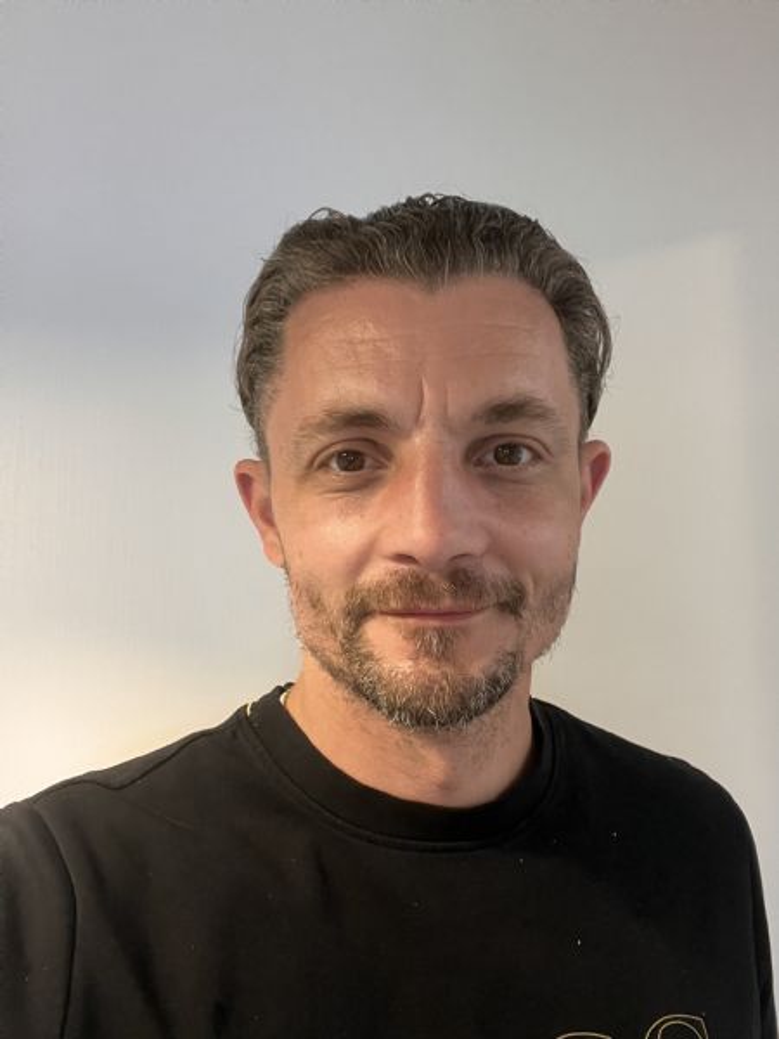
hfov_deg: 46.8
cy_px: 520
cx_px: 390
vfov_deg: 60.0
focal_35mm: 30
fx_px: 900
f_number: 2.2
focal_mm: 2.71
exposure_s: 1/33
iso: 250
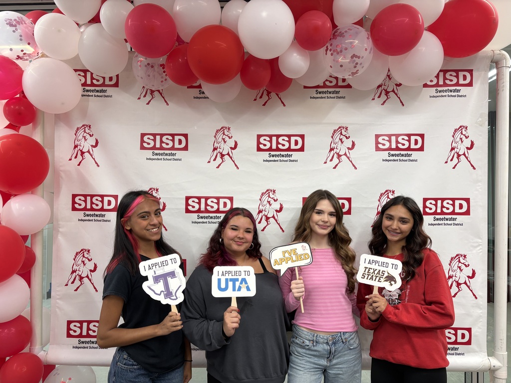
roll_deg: +0.5
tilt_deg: +0.4
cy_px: 192
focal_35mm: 26
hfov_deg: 67.3
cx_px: 256
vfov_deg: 53.1
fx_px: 384
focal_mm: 5.96
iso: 80
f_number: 1.6
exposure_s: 1/113
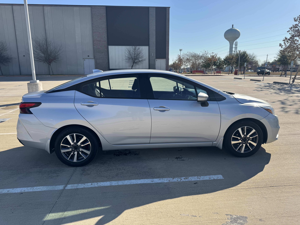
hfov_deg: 71.6
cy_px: 112
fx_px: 208
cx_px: 150
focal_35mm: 24
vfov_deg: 56.8
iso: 80
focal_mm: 6.76
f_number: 1.78
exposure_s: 1/3413
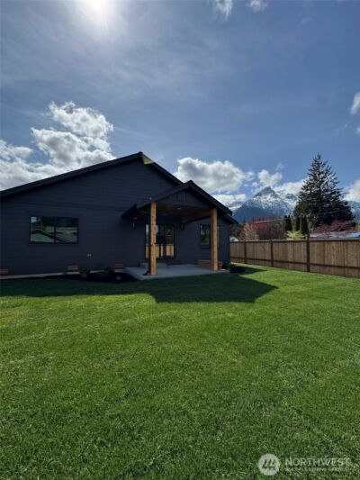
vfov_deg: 102.1
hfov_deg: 85.7
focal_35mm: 14
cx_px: 180
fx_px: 194
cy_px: 240
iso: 40
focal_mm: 2.22
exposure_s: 1/3906
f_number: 2.2
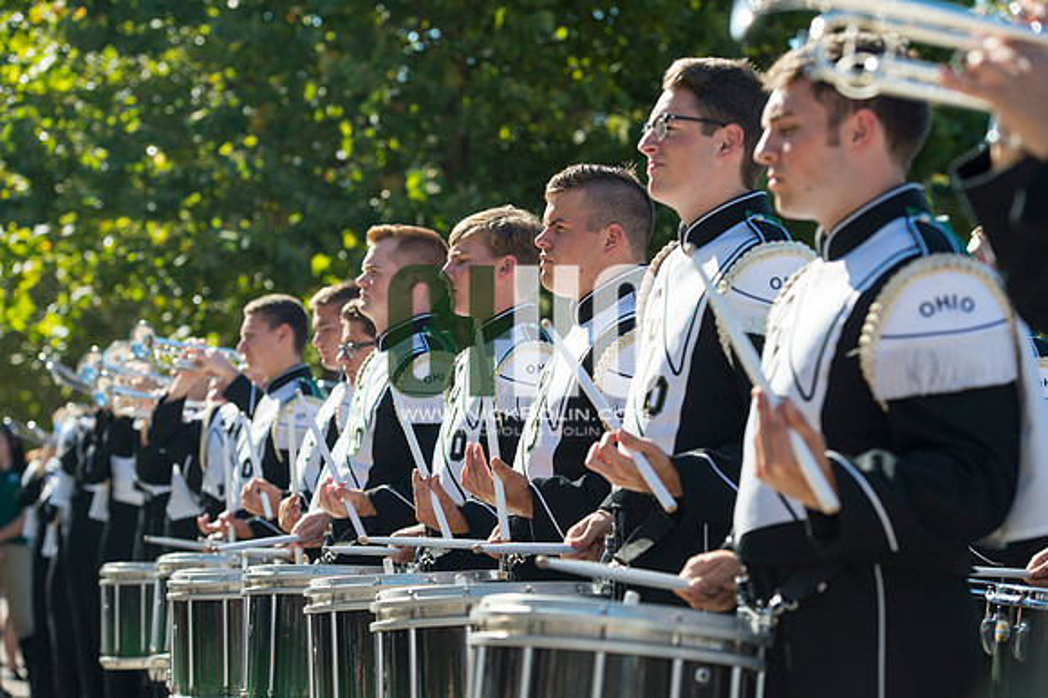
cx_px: 524
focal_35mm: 98
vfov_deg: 13.9
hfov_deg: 20.8
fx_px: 2851
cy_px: 349
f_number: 4.5
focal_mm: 98
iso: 200
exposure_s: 1/1000
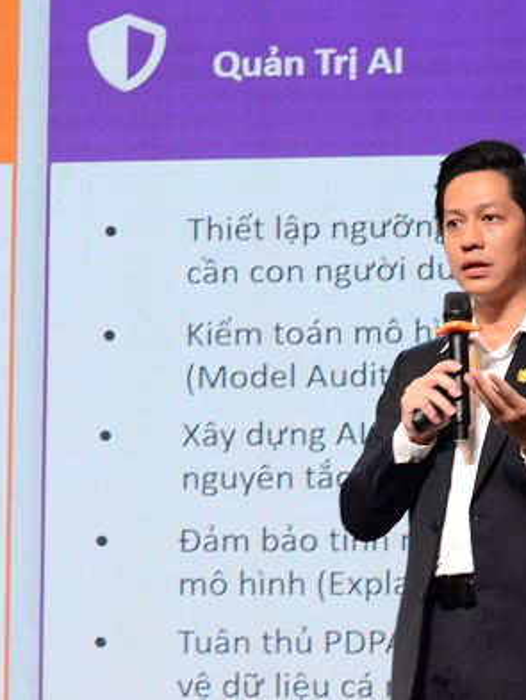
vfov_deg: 10.6
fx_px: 3781
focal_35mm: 187
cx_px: 415
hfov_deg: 7.9
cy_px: 348
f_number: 8
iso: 2500
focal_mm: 85
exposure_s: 1/80
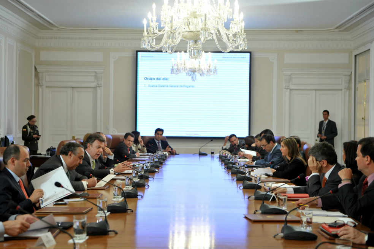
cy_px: 124
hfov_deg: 38.2
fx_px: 540
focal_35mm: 52
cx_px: 187
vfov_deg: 26.0
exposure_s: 1/160
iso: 2000
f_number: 3.2
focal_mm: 52
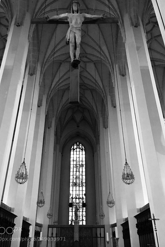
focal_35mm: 31
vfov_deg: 60.3
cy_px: 125
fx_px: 213
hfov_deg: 42.3
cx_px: 78
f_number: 2.2
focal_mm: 4.15
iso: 100
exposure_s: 1/4
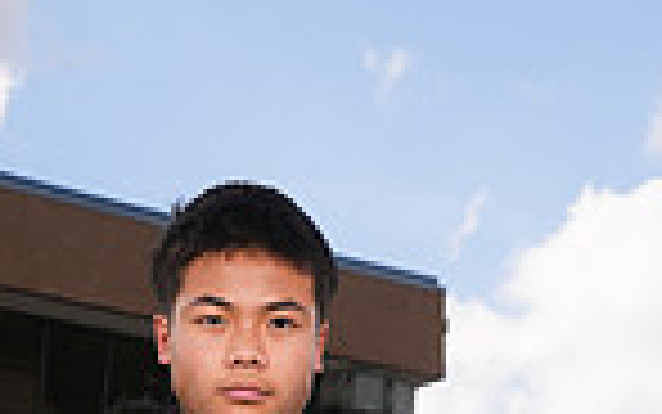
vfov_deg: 7.1
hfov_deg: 12.0
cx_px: 270
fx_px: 3158
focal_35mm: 175
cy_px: 1008
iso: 100
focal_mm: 56
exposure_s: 1/200
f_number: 8
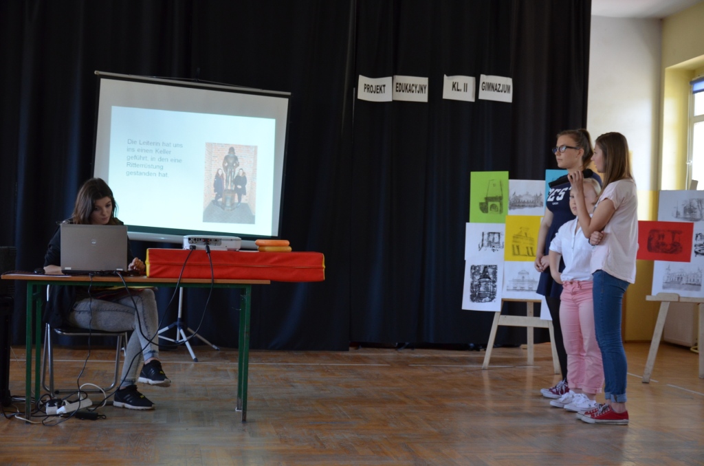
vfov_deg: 26.4
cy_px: 233
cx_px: 352
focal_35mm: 51
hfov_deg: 39.0
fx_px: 995
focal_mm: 34
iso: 800
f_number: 4.2
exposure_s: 1/50
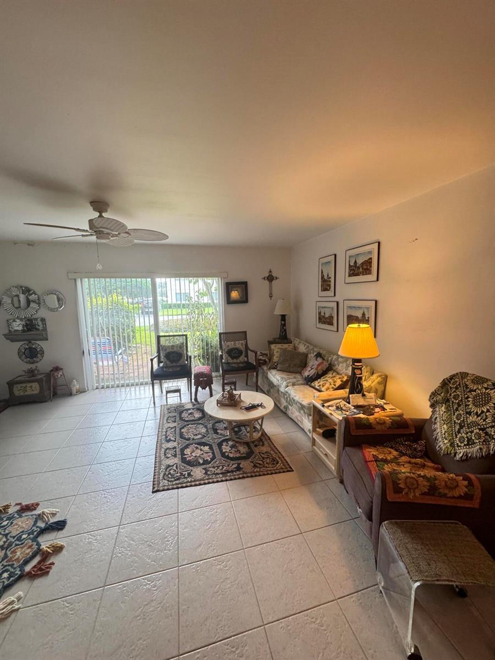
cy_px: 330
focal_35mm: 14
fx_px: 267
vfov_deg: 102.1
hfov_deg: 85.7
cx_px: 248
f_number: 2.2
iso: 250
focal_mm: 2.22
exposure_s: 1/120
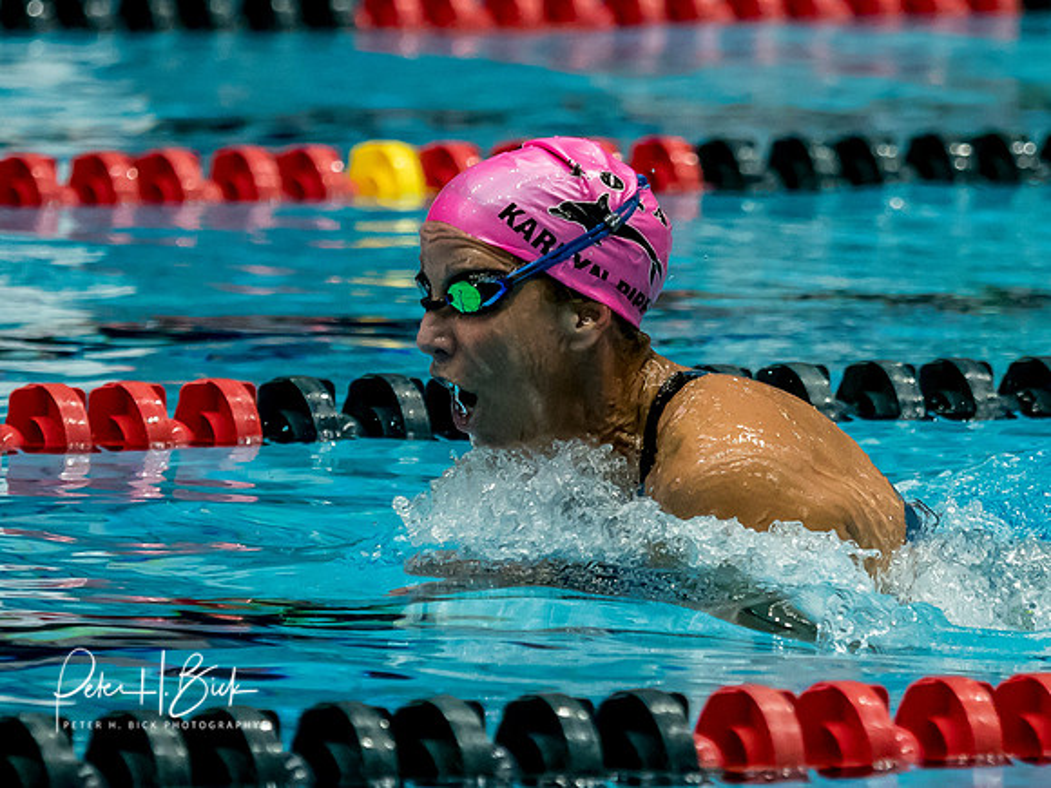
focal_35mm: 593
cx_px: 588
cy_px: 357
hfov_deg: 3.3
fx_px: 17998
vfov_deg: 2.5
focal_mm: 150
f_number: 2.8
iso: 2500
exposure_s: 1/1000
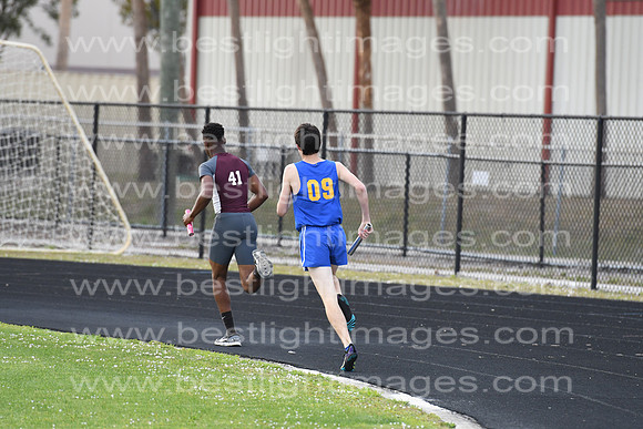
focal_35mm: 300
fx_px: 5359
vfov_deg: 4.6
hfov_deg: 6.9
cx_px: 322
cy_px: 214
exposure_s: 1/1250
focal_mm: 200
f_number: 4
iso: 800
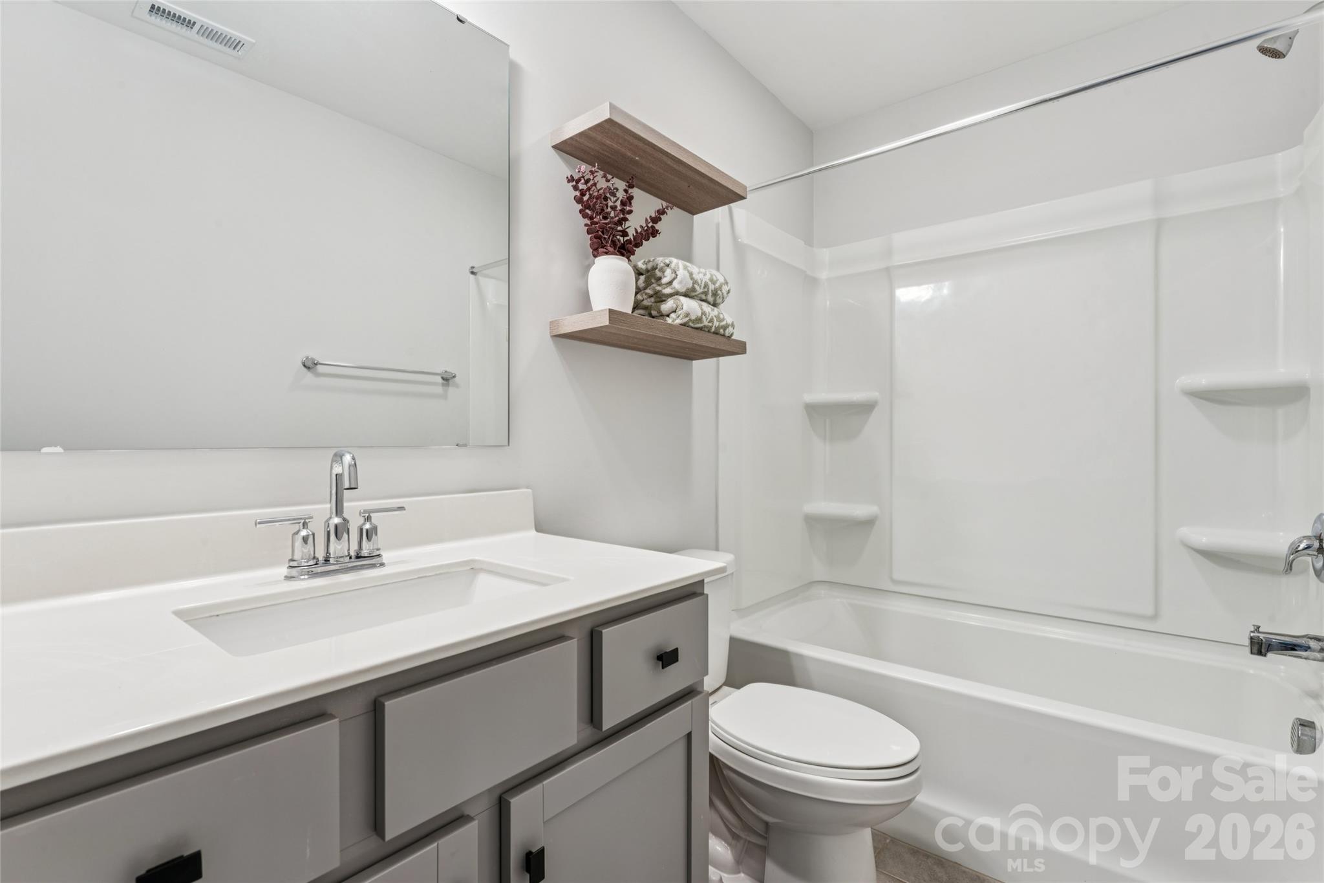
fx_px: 603
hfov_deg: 95.3
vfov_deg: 72.4
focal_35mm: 16
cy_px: 442
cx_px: 662
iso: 100
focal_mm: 16.4
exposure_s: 1/1.25
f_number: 13
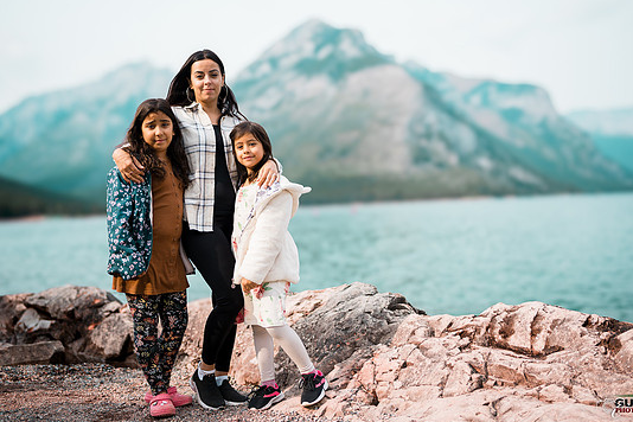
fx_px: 668
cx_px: 334
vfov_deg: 35.0
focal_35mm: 38
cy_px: 195
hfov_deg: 50.7
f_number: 1.4
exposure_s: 1/8000
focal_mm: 35
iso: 200
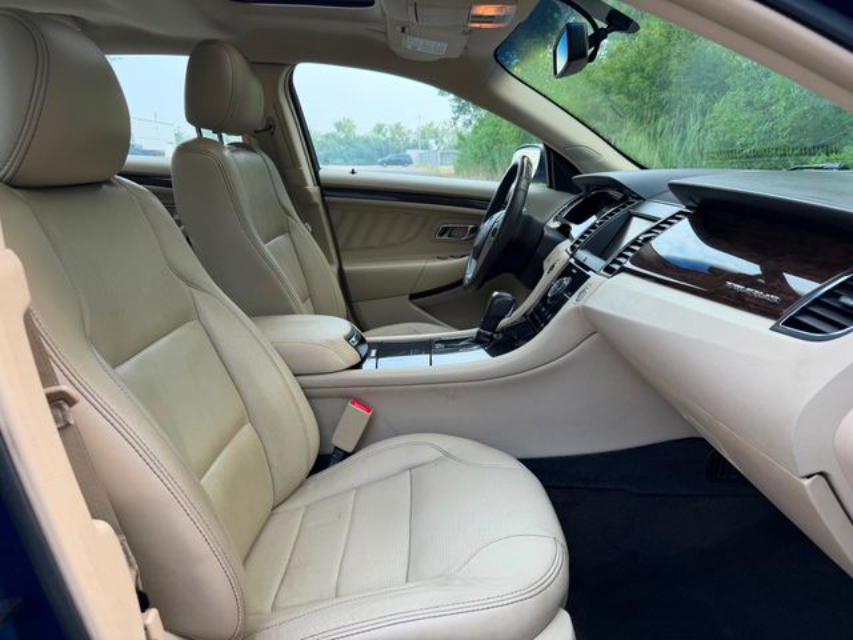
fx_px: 591
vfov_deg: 56.8
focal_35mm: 24
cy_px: 320
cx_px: 426
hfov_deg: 71.6
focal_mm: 6.76
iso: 100
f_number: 1.78
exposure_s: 1/547
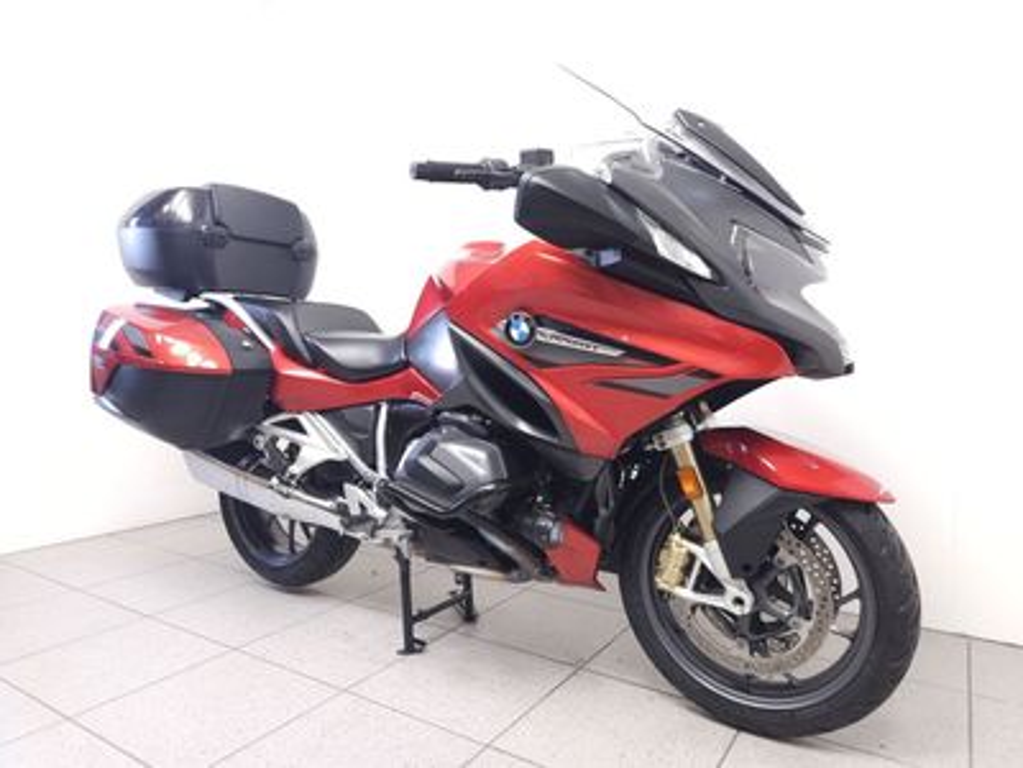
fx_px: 680
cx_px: 512
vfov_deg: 58.9
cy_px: 384
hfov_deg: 73.9
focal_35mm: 23
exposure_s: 1/33
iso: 125
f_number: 1.8
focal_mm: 5.4
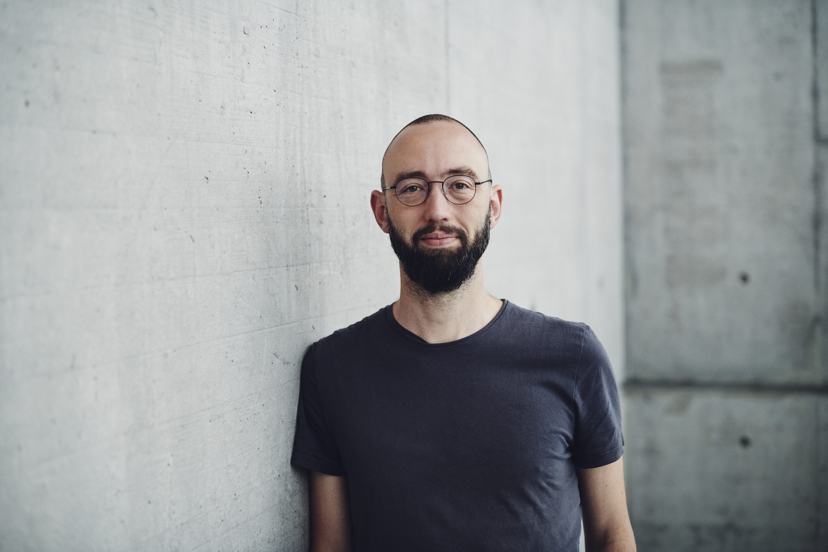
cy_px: 276
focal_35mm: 50
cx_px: 414
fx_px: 1150
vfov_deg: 27.0
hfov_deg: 39.6
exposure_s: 1/320
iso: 250
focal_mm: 50
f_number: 2.2
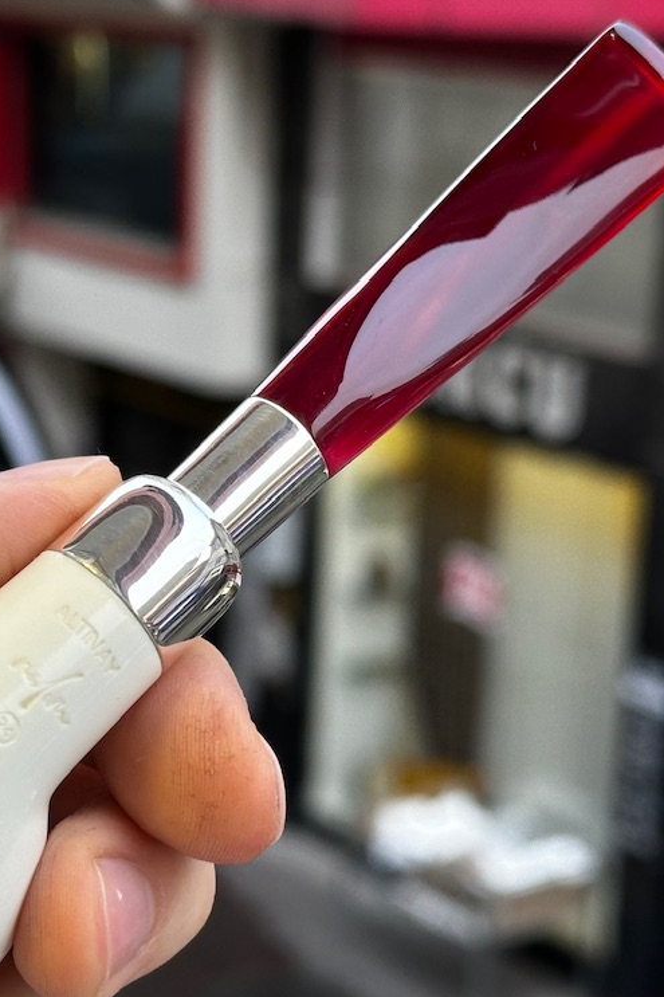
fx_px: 2380
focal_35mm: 86
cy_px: 549
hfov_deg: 15.8
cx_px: 172
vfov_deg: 23.6
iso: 80
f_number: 1.78
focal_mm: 6.86
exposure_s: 1/100
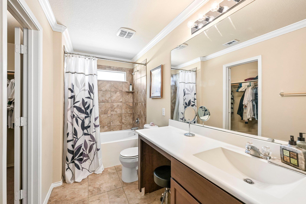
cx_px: 153
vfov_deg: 77.3
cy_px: 102
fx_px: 127
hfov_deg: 100.4
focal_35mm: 15
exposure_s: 1/15
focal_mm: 15
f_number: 6.7
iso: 320
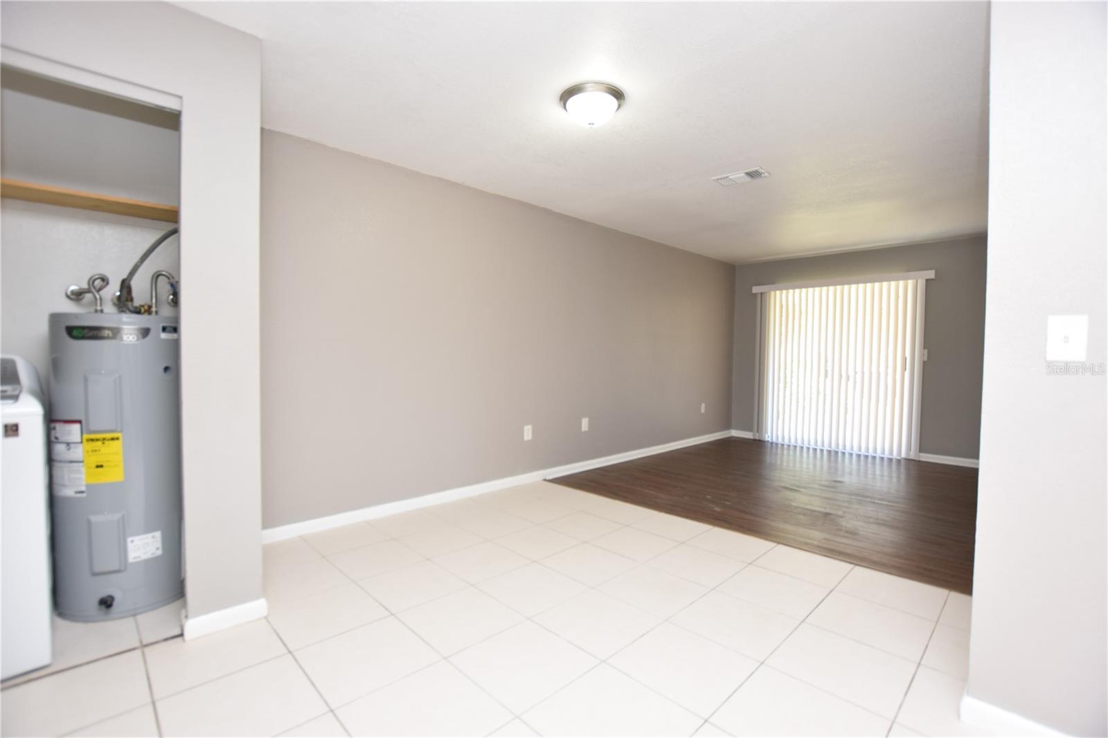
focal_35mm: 15
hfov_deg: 100.4
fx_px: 462
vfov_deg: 77.3
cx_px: 554
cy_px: 369
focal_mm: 10
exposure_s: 1/60
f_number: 4
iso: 280
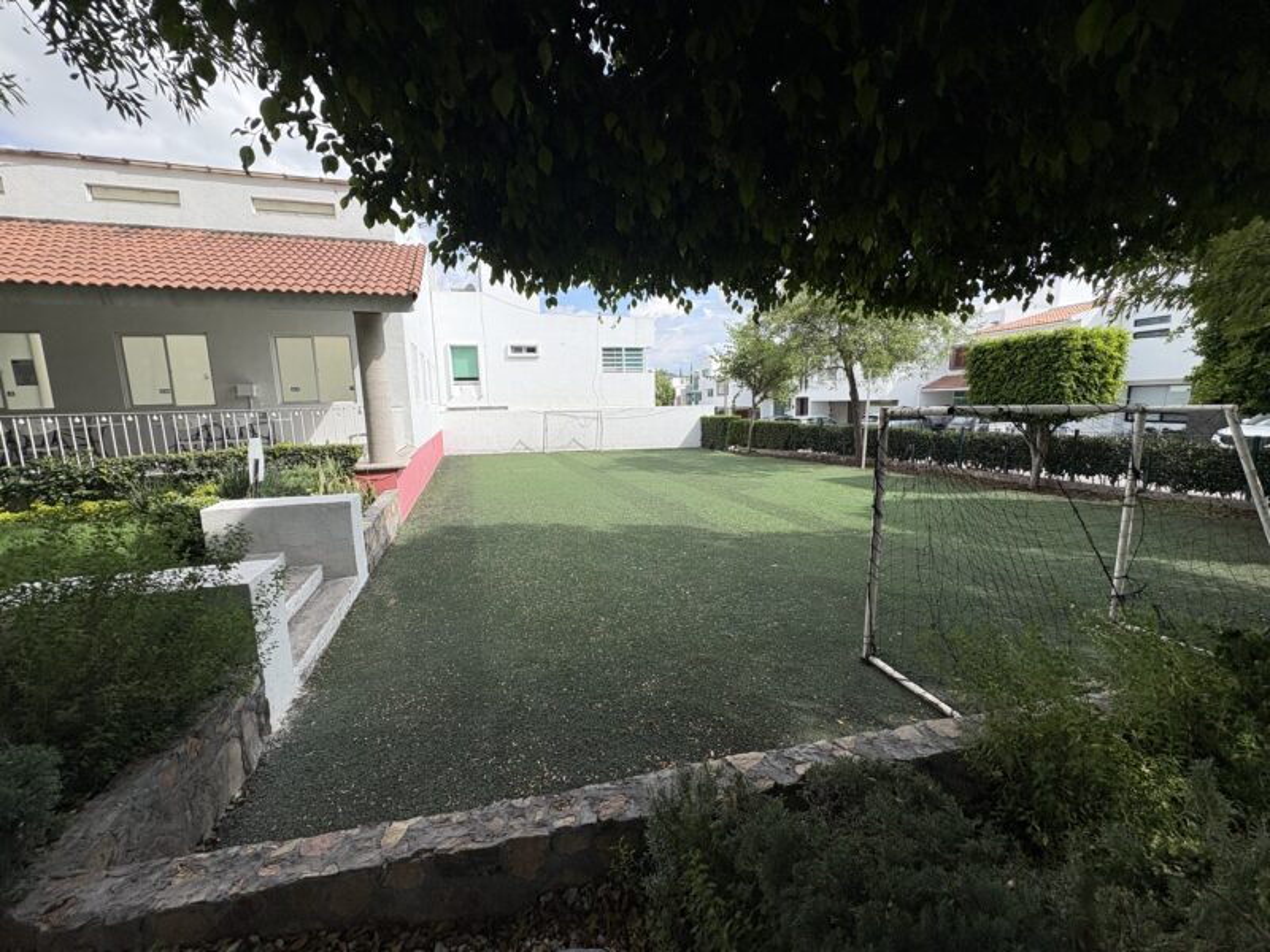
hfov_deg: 102.1
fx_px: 514
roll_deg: +2.4
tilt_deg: -8.6
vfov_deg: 85.7
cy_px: 476
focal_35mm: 14
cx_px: 635
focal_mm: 2.22
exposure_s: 1/1637
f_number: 2.2
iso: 40
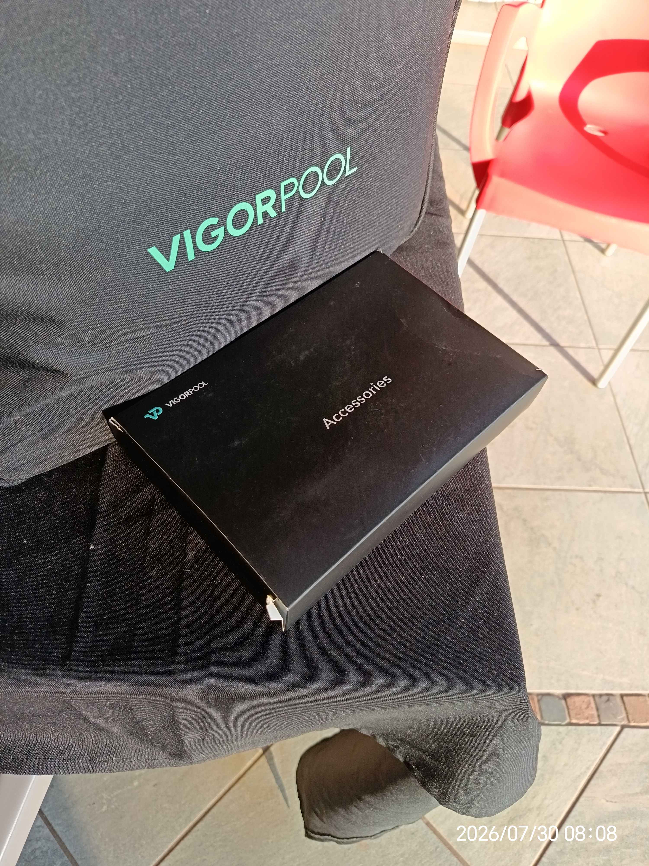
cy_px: 433
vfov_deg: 71.6
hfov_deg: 56.8
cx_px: 324
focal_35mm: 24
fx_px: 600
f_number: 1.75
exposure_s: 1/100
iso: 278
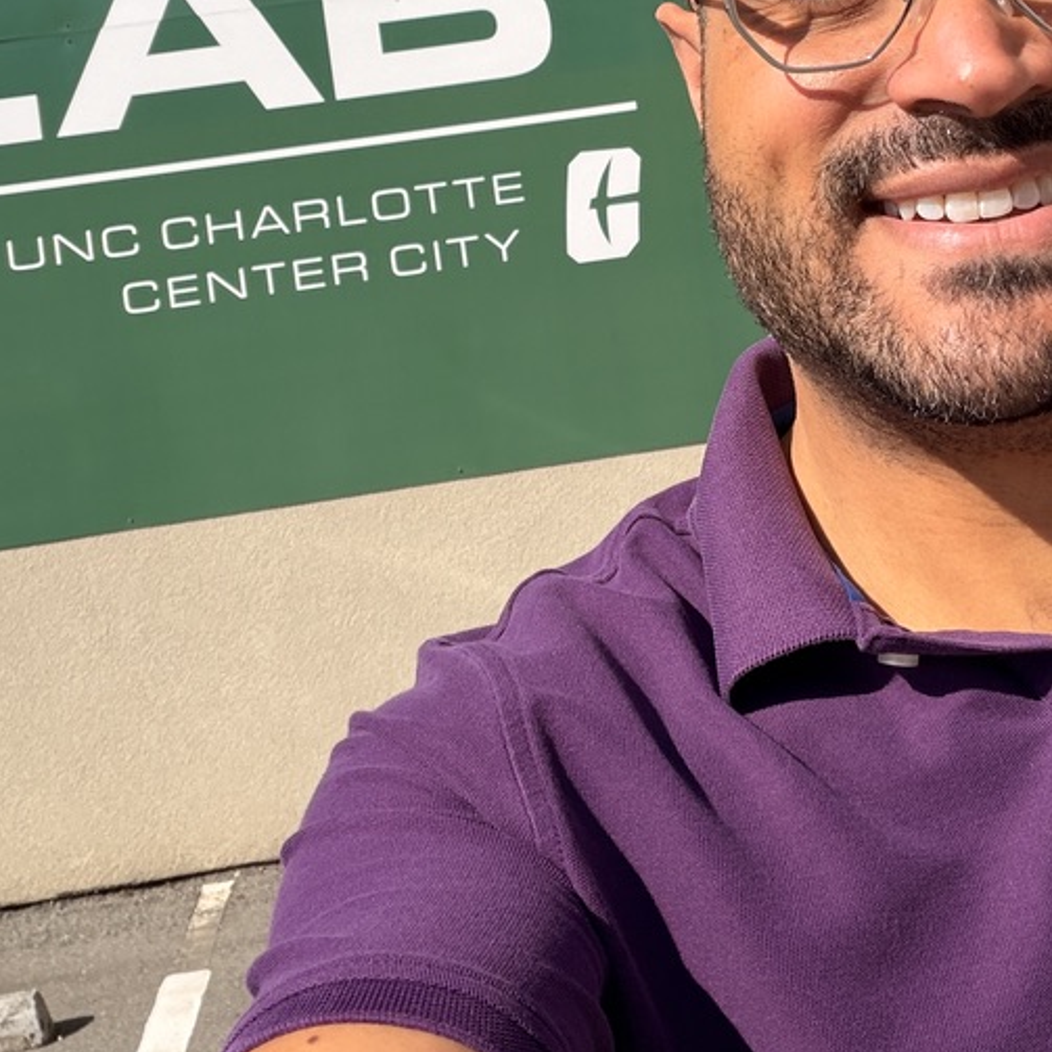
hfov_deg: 31.6
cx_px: 586
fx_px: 1857
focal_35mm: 54
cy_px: 165
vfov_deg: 30.6
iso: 25
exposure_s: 1/1190
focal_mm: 2.71
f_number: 1.9
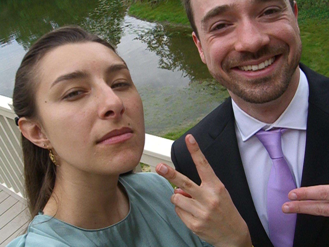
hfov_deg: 49.0
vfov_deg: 37.7
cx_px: 164
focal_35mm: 38
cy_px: 124
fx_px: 361
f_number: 8
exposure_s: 1/320
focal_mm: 7.9
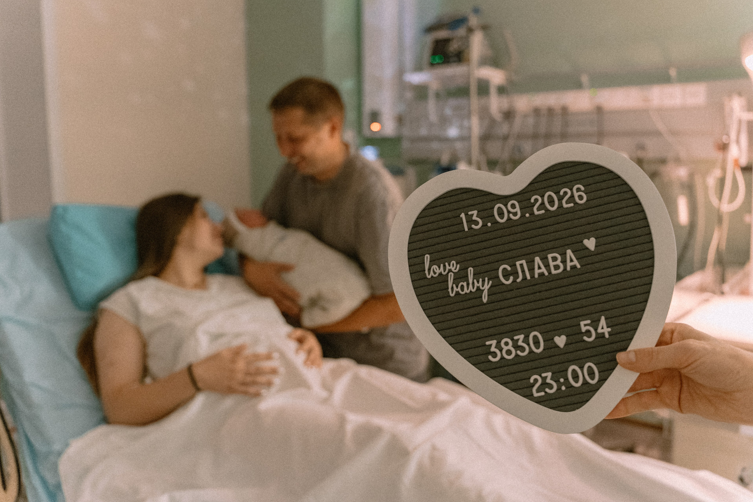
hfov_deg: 61.9
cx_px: 397
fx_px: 627
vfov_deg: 43.6
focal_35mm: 30
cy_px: 235
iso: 5000
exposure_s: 1/320
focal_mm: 28
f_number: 2.8
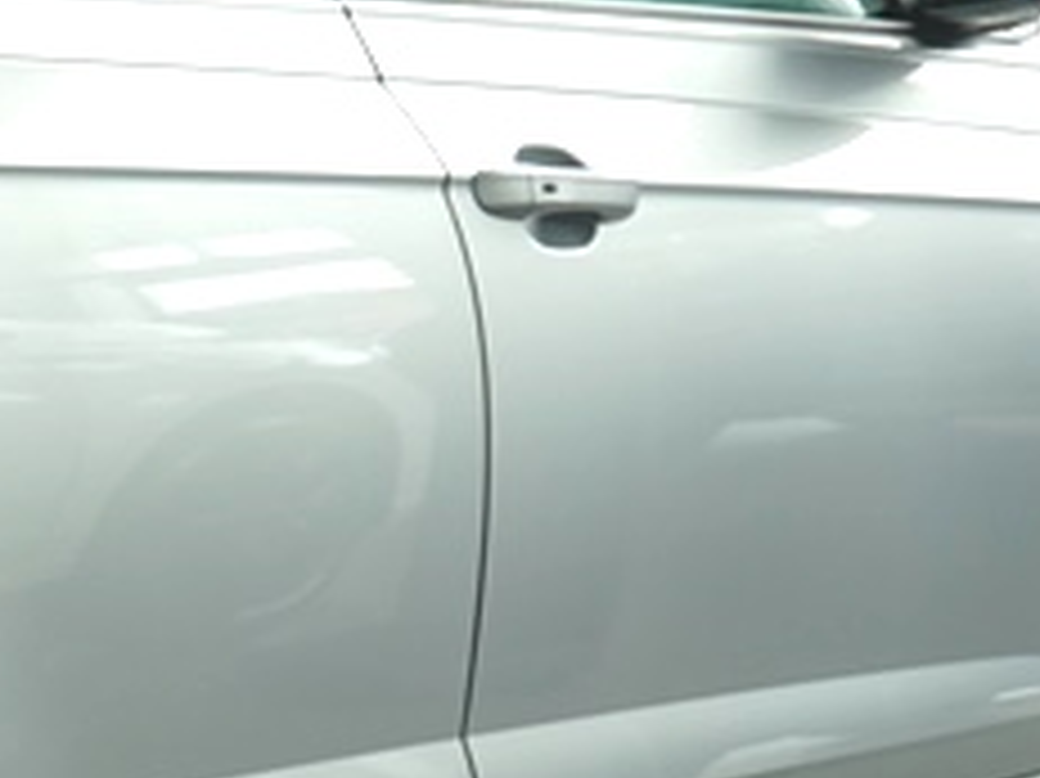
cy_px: 461
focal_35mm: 160
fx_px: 4809
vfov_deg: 9.3
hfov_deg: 11.7
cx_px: -630
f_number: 4
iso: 125
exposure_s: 1/60
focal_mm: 25
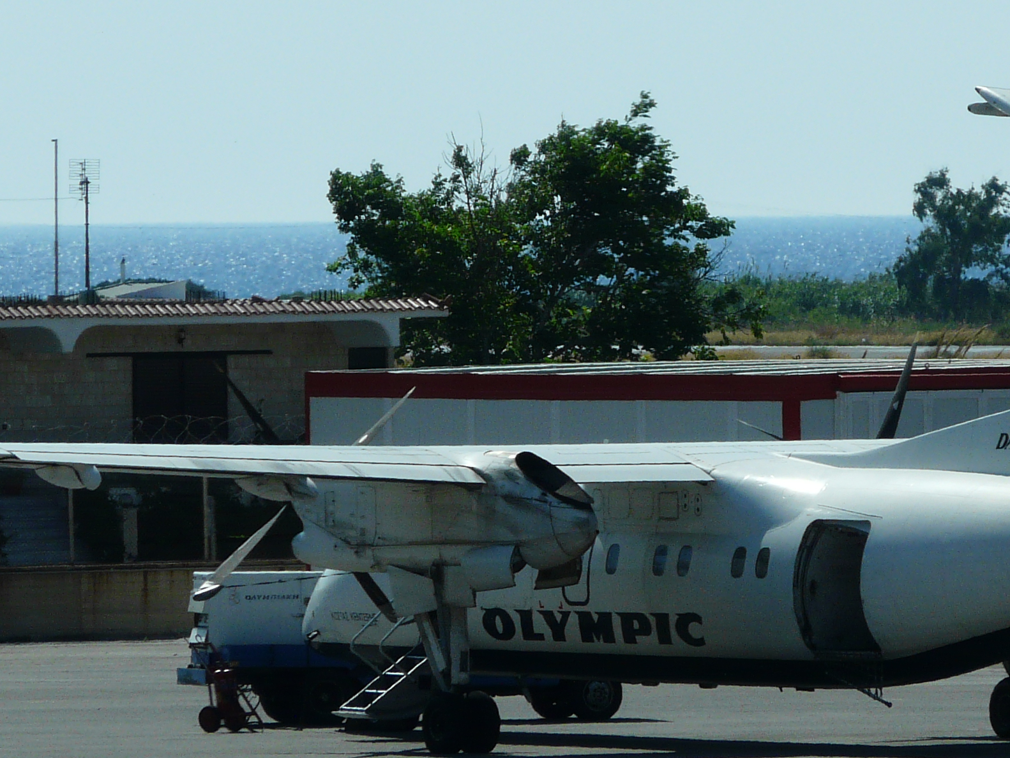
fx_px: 14387
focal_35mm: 493
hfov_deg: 4.0
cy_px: 217
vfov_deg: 3.0
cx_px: 534
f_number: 5.6
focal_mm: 39.3
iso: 100
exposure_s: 1/400
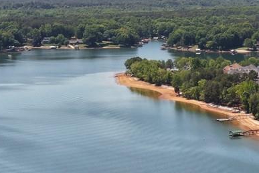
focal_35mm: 132
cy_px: 339
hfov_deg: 14.6
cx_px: 377
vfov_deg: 9.7
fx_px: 950
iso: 140
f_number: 1.8
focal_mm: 8.67
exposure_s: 1/90
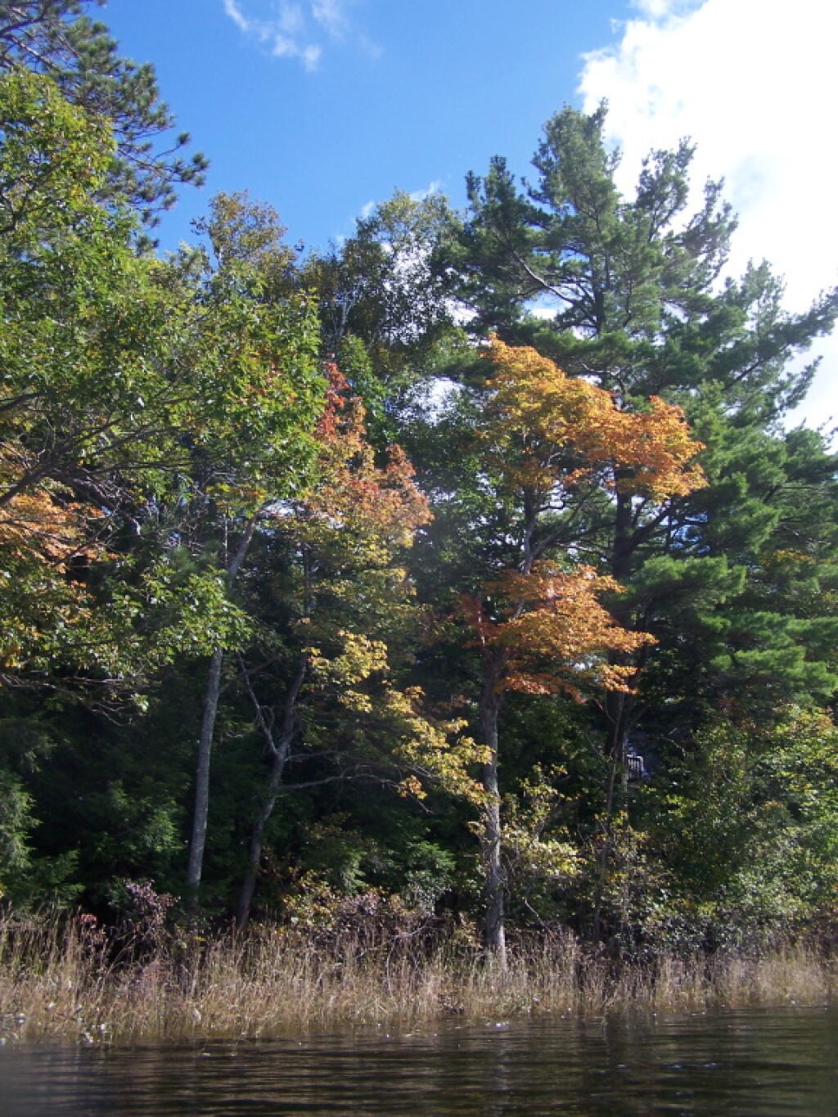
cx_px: 419
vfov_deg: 49.0
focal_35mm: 38
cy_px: 558
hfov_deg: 37.7
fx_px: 1226
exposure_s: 1/640
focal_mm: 6.3
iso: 80
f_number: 2.8
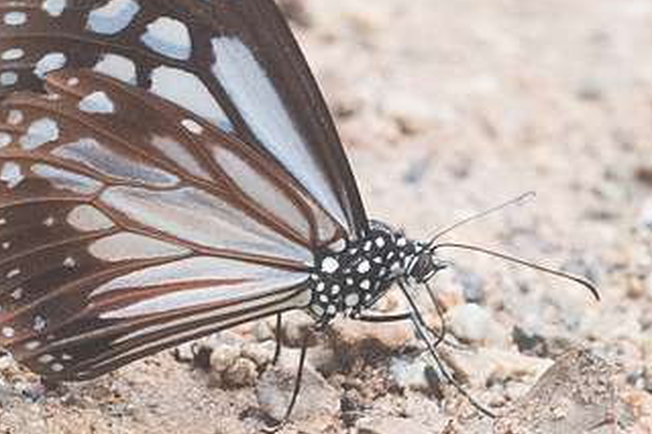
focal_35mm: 801
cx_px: 152
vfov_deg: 1.7
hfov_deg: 2.6
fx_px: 14499
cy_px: 136
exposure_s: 1/160
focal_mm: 150
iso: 1000
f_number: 9
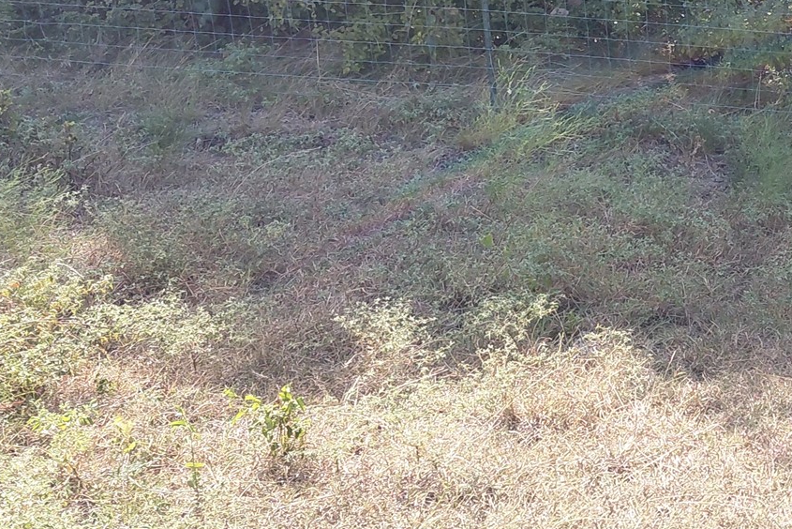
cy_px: -19
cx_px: 709
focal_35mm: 63
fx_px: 1386
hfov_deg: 30.5
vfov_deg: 20.8
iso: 50
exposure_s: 1/543
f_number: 1.8
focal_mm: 4.69
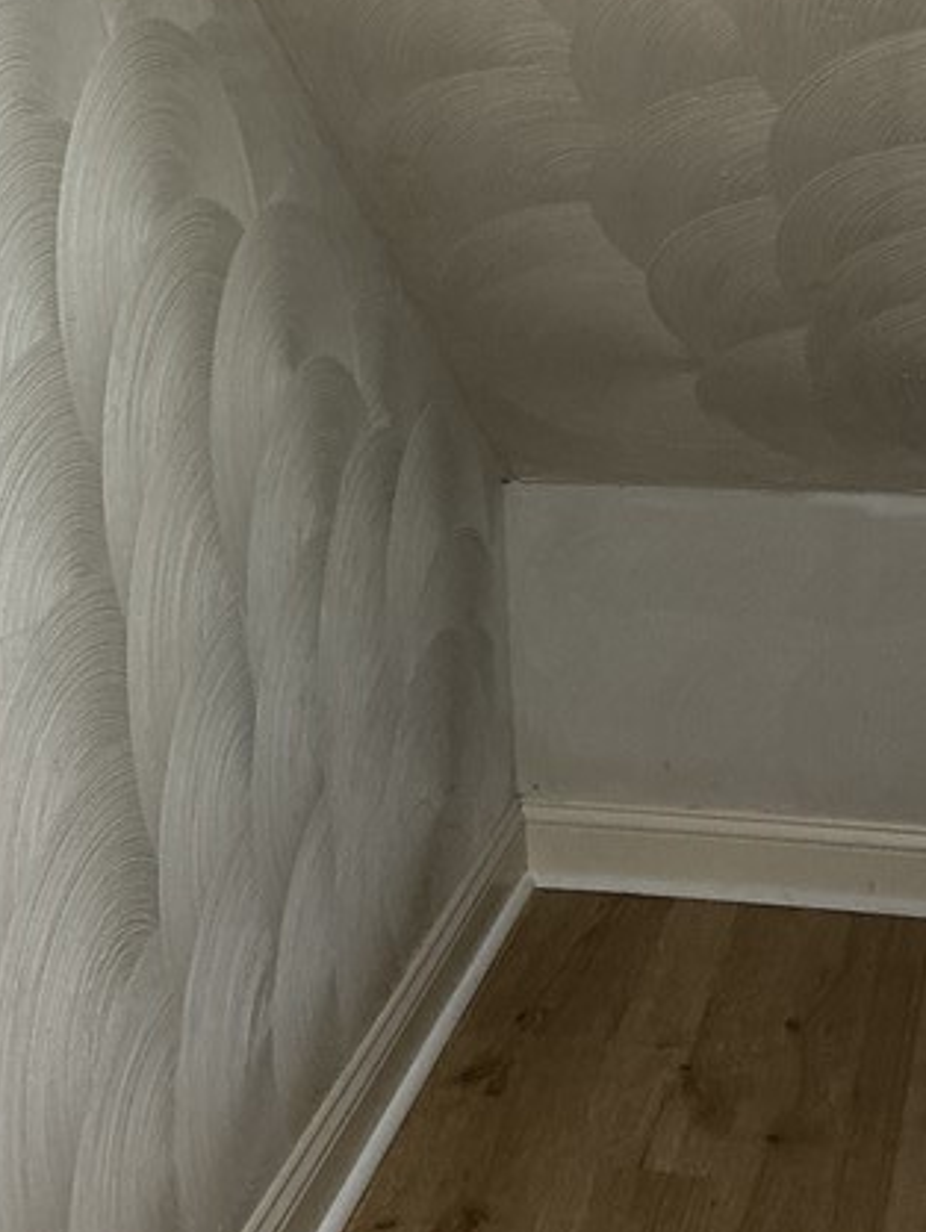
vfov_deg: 27.3
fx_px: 2530
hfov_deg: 20.7
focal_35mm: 71
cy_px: 475
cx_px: 478
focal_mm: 3
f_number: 1.8
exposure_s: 1/60
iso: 100
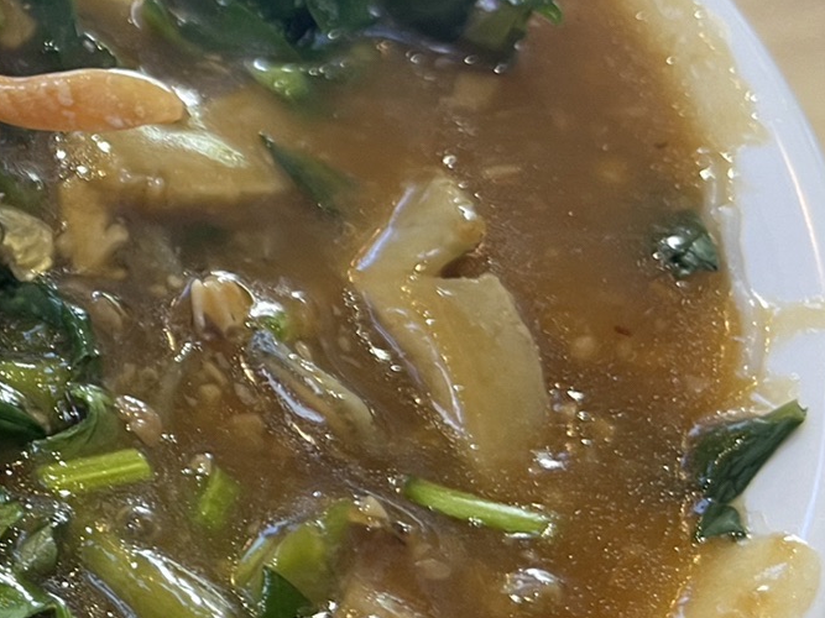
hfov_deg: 22.3
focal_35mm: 78
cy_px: 319
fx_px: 1859
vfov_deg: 18.9
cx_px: -263
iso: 100
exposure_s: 1/50
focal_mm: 5.1
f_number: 1.6
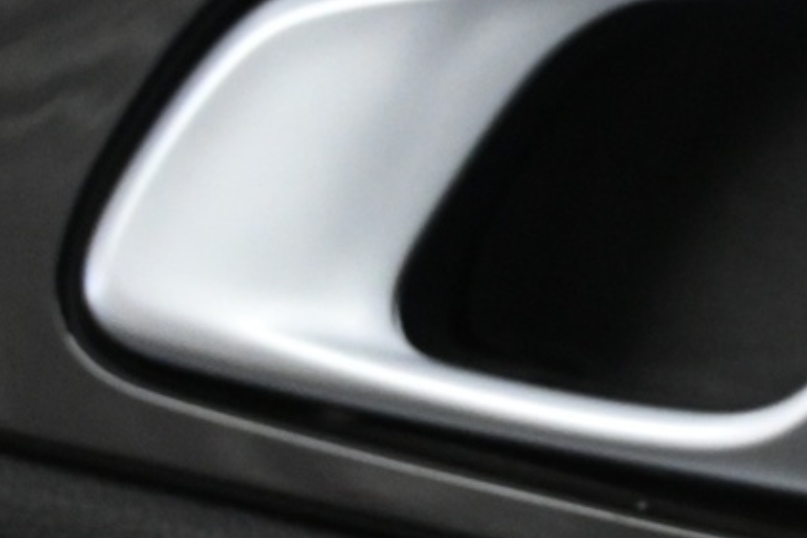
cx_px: 1474
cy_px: 331
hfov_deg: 12.9
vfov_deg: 9.5
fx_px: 3225
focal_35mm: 144
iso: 3200
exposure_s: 1/125
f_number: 4.2
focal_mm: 25
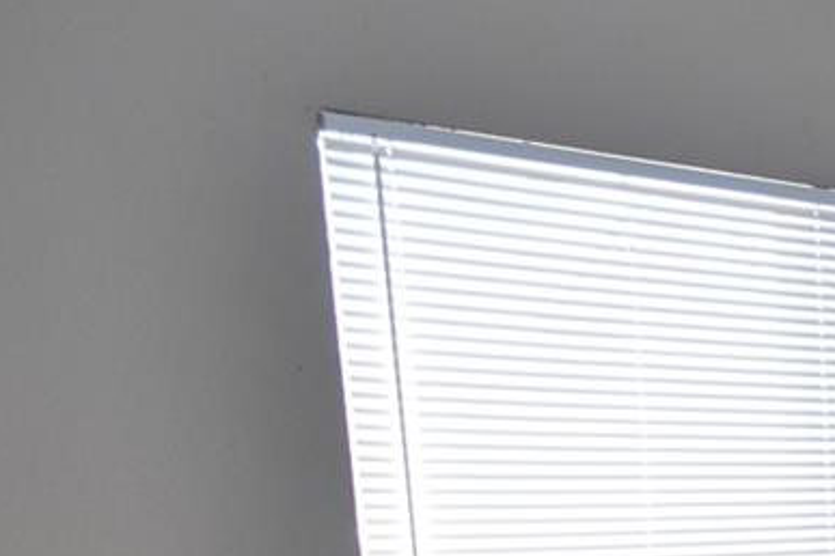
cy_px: 731
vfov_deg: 20.0
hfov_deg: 24.4
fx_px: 1438
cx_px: 1286
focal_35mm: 62
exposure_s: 1/60
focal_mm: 10
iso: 800
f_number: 3.5
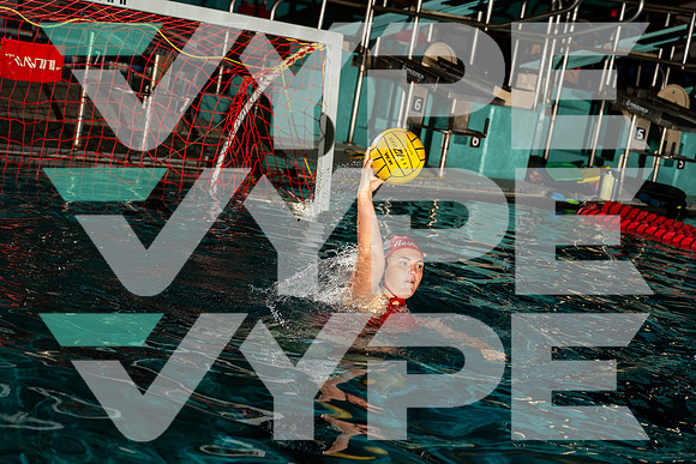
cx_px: 348
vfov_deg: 19.5
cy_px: 232
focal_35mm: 70
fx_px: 1354
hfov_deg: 28.8
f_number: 4
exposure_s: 1/250
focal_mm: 70
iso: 100
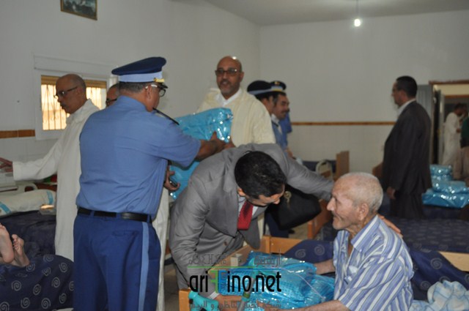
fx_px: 507
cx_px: 234
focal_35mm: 39
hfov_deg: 49.6
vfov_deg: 34.1
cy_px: 156
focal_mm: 26
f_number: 4
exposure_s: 1/60
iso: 800
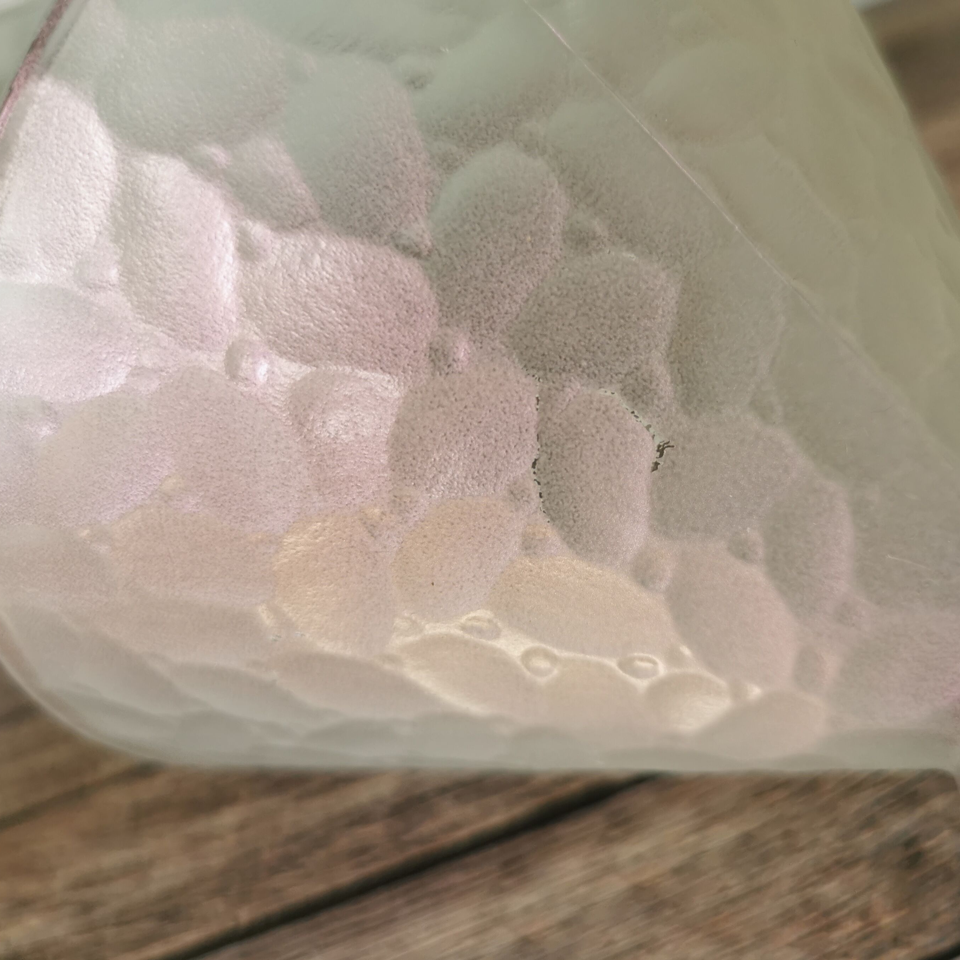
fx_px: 1004
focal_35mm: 32
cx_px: 560
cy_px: 482
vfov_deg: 51.1
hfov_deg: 50.9
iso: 80
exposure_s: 1/100
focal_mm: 5.58
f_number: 1.8
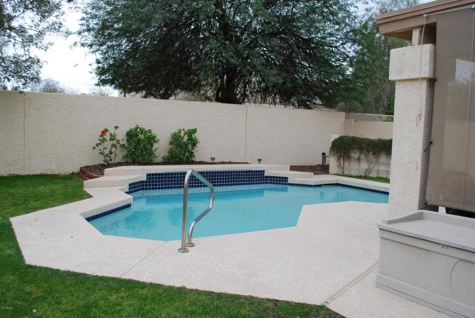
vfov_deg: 40.1
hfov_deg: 57.2
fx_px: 436
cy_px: 159
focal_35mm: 33
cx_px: 238
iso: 100
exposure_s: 1/125
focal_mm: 22
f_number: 5.6
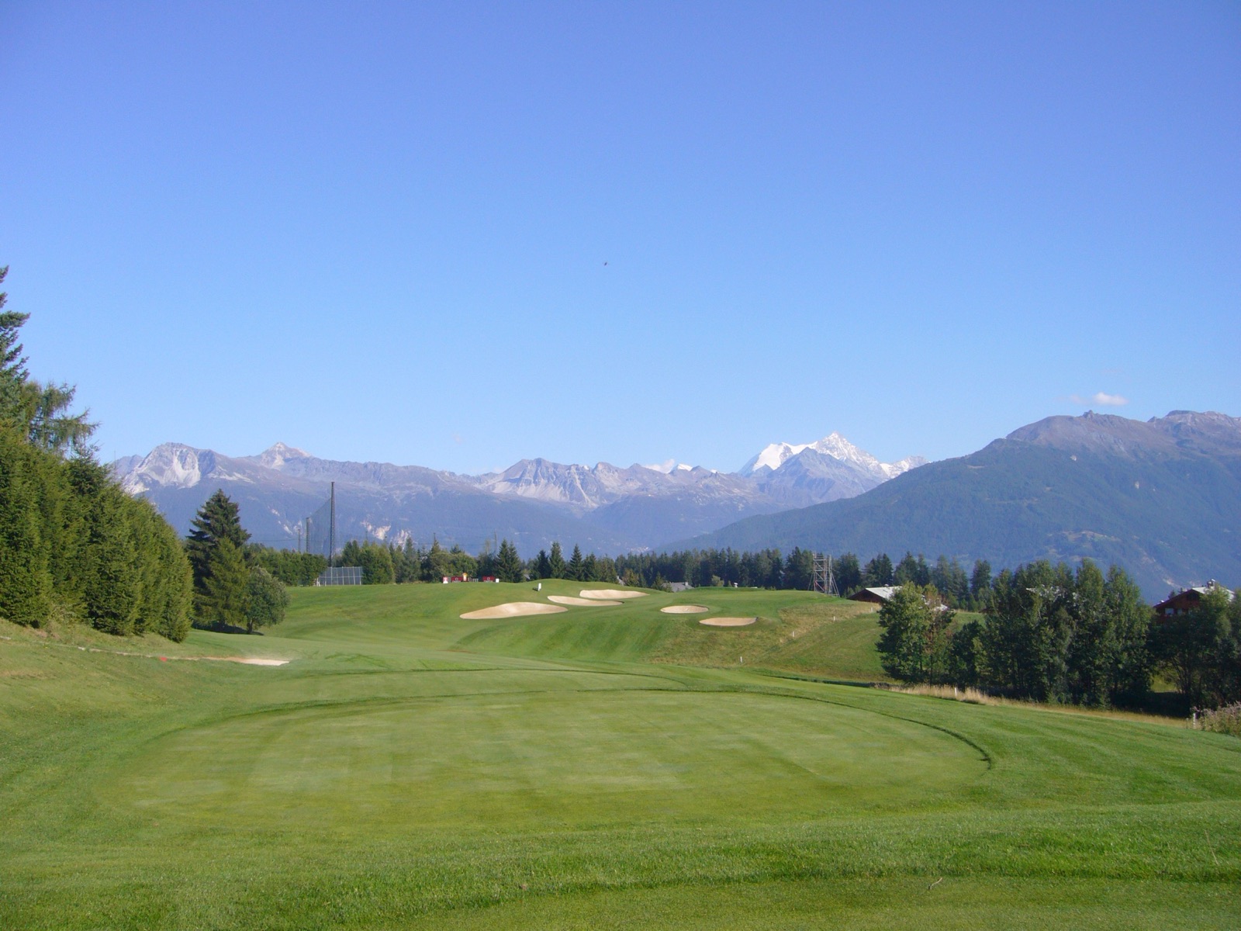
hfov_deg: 52.6
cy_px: 466
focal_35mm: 35
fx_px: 1255
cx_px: 620
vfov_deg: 40.7
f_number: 5.6
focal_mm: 5.8
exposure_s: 1/320
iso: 80
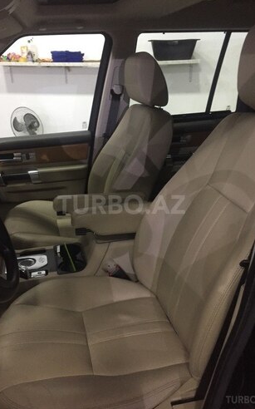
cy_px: 204
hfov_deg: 40.5
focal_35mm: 31
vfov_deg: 61.3
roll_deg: +0.9
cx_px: 121
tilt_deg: -21.6
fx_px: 345
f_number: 2.2
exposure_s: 1/17
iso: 250
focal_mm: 4.15
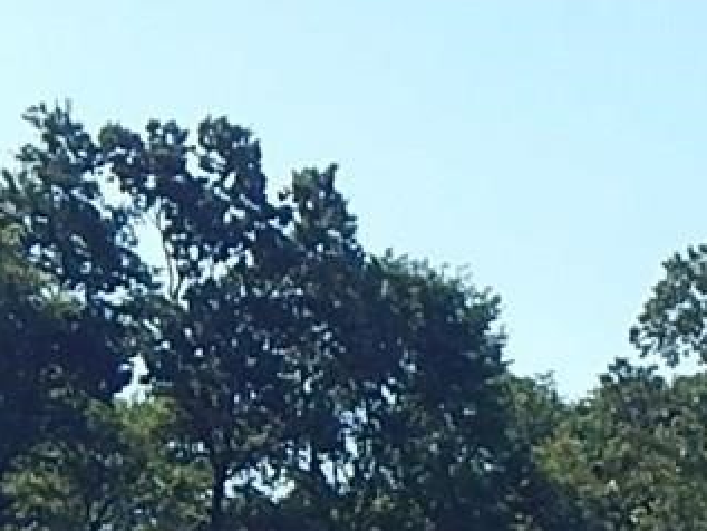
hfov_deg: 9.5
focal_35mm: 200
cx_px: 1175
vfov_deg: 7.3
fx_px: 4086
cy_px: 819
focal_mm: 5.6
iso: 125
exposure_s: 1/640
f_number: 6.5
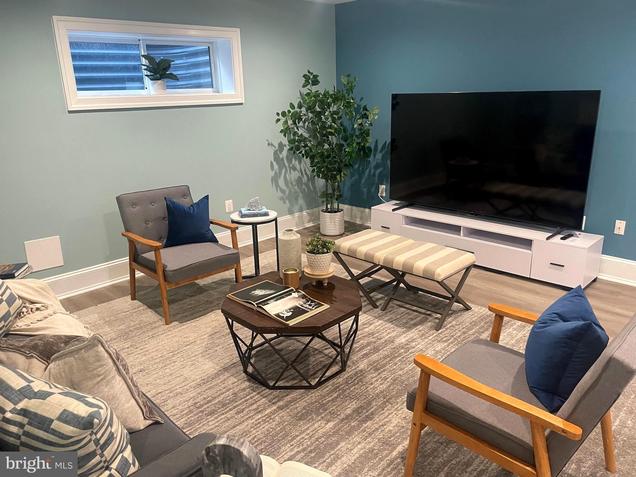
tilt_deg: -17.7
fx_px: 478
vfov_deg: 53.1
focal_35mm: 26
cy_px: 238
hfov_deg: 67.3
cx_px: 318
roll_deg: +1.5
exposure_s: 1/60
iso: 250
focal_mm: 4.2
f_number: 1.6
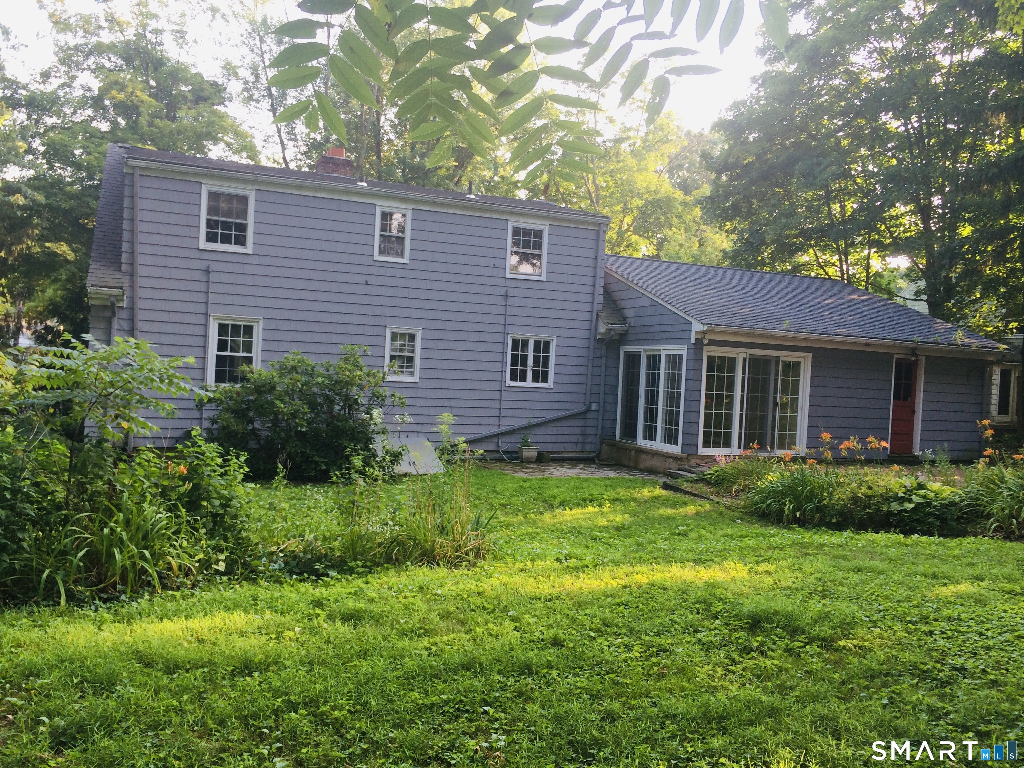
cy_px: 384
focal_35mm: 30
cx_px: 512
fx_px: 887
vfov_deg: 46.8
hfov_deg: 60.0
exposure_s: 1/120
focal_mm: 4.12
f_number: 2.2
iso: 40
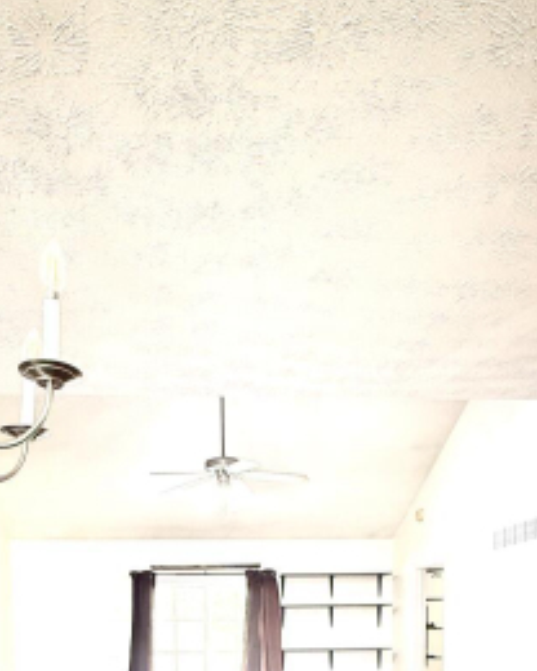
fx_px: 695
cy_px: 670
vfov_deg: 44.0
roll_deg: +0.5
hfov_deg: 41.9
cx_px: 196
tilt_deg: -2.9
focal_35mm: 35
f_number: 2.2
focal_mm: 2.22
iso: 320
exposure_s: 1/93
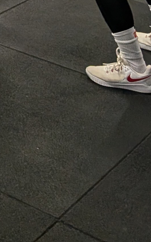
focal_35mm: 120
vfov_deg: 15.2
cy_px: -185
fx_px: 790
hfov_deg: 9.9
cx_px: -182
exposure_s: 1/100
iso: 46
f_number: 1.7
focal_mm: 4.53
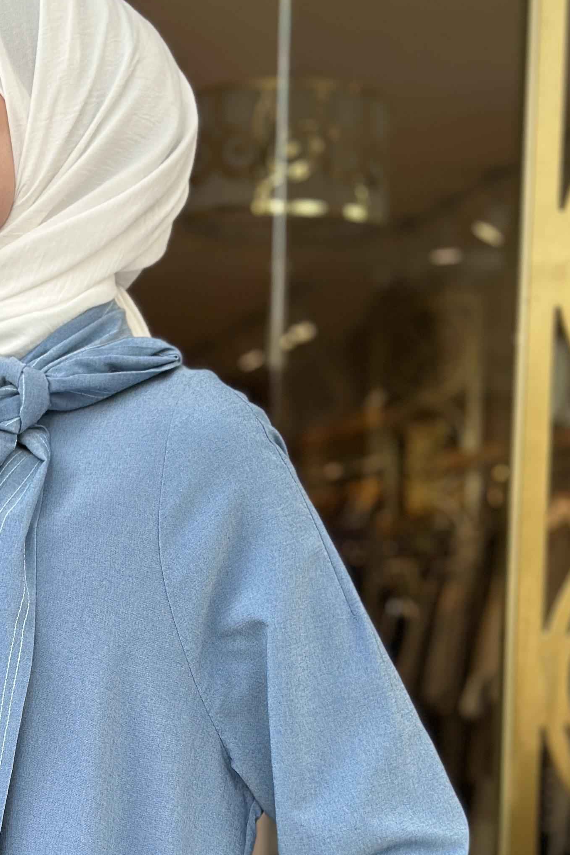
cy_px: 730
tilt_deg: -3.1
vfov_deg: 20.3
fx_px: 2351
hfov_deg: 13.6
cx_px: 10
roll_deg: -1.8
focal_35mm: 99
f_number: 1.78
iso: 80
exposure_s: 1/623
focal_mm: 6.86
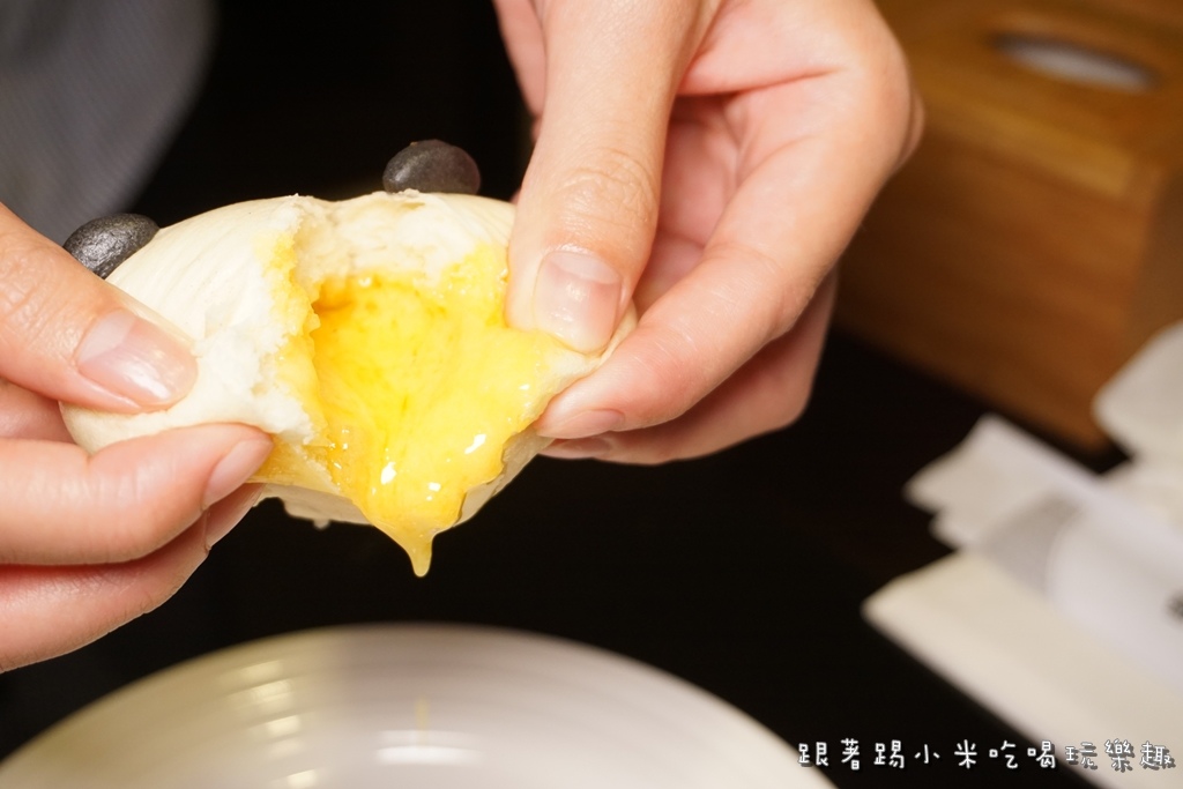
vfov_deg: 26.5
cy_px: 394
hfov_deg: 38.9
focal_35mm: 51
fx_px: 1676
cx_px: 592
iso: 1000
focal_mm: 34
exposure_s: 1/60
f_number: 5
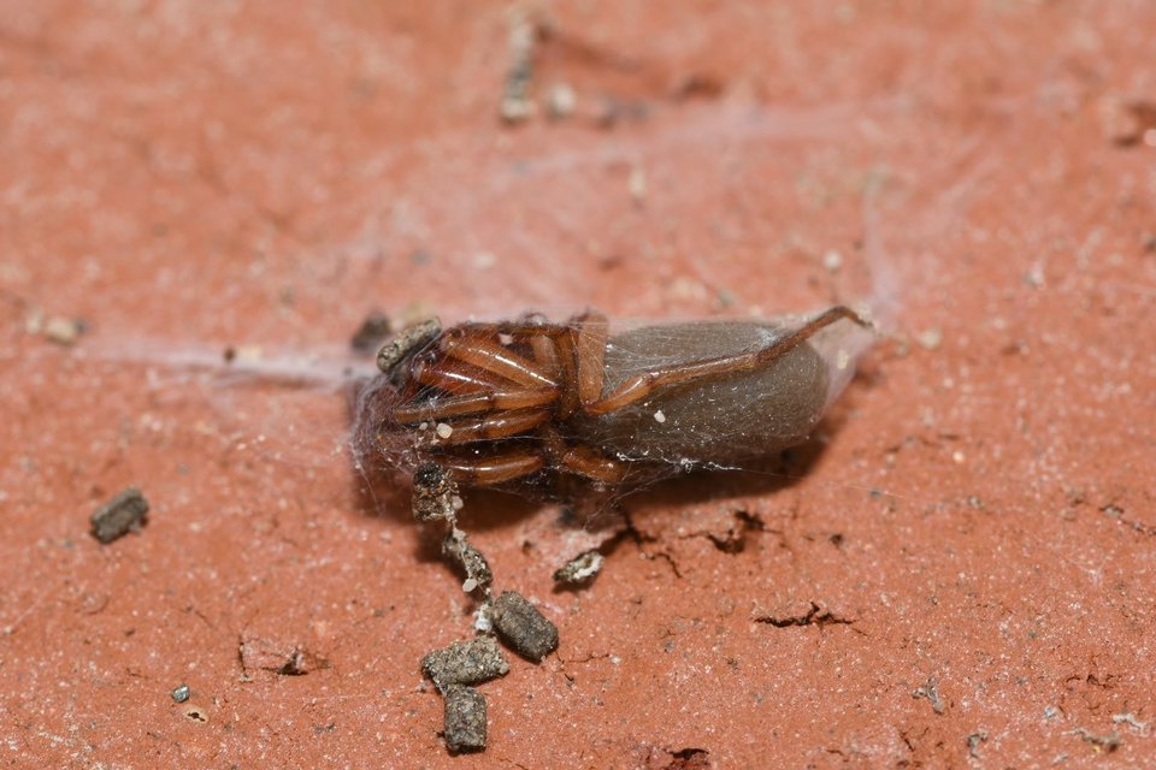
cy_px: 385
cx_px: 578
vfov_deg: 8.7
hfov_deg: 13.0
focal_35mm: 158
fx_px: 5057
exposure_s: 1/60
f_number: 18
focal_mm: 105
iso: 100
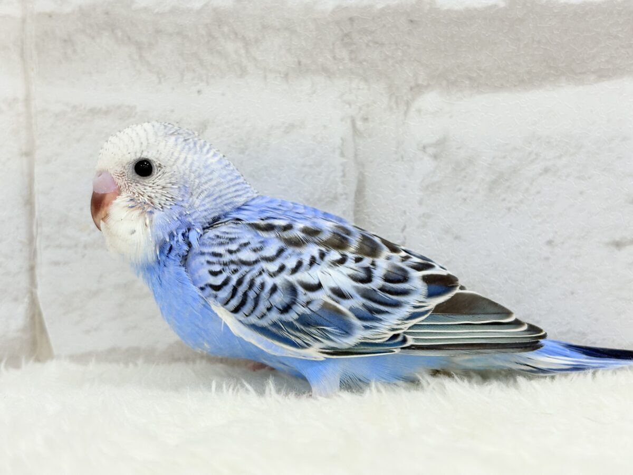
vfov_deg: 28.0
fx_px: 951
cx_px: 316
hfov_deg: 36.8
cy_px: 238
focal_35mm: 52
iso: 80
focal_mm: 5.96
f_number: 1.6
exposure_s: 1/100
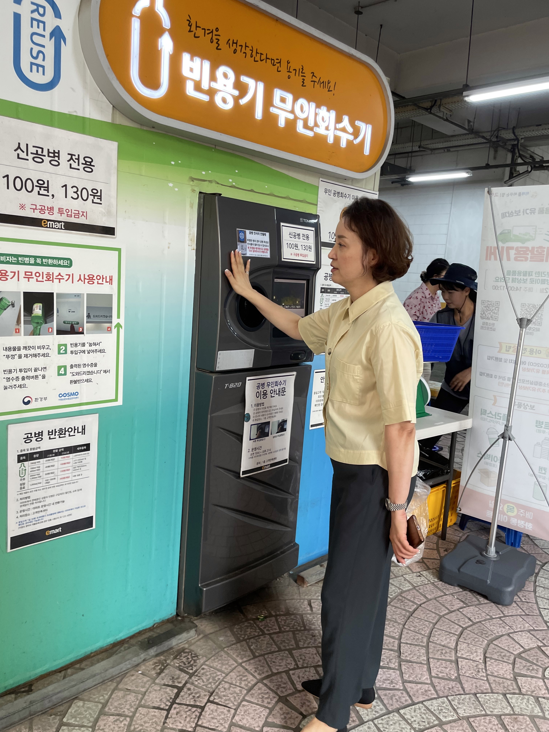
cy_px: 366
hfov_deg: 53.1
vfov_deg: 67.3
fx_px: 550
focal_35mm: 26
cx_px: 274
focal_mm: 4.2
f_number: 1.6
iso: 125
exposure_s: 1/120
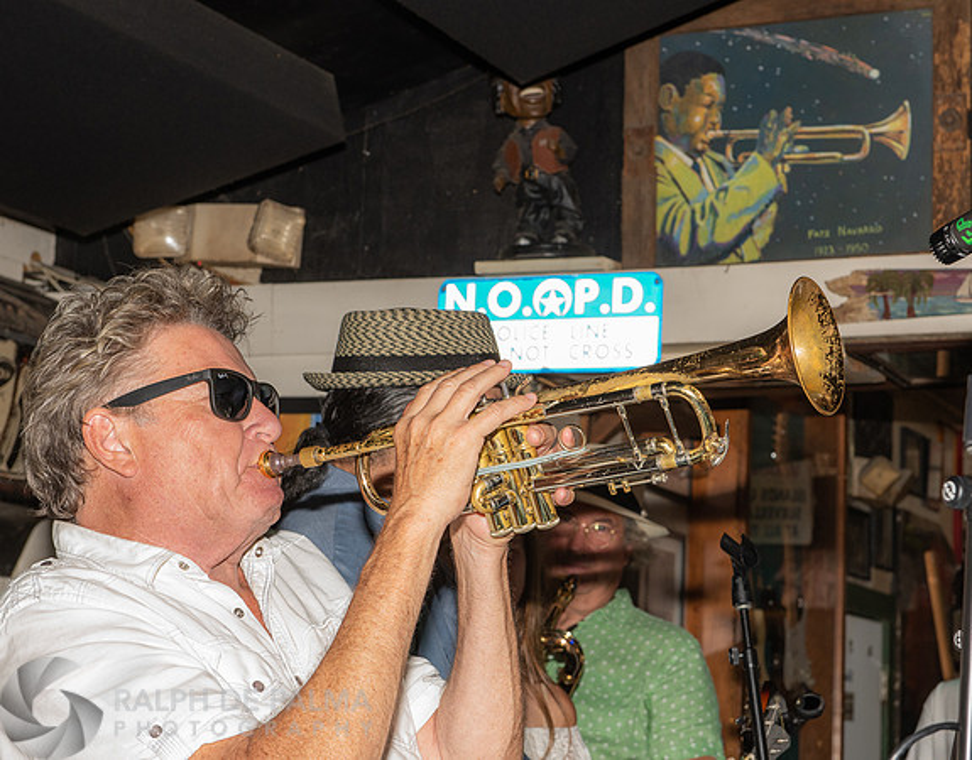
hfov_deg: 21.7
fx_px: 2537
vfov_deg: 17.1
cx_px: 565
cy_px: 407
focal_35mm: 89
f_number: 9
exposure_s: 1/100
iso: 800
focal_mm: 70
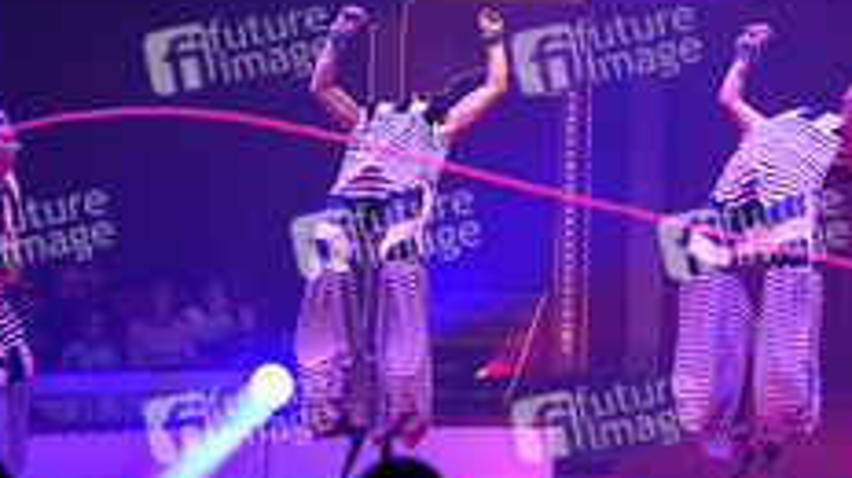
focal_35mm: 104
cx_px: 656
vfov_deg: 11.6
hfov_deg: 20.4
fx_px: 2347
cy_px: 143
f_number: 2.8
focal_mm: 51
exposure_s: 1/500
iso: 1000
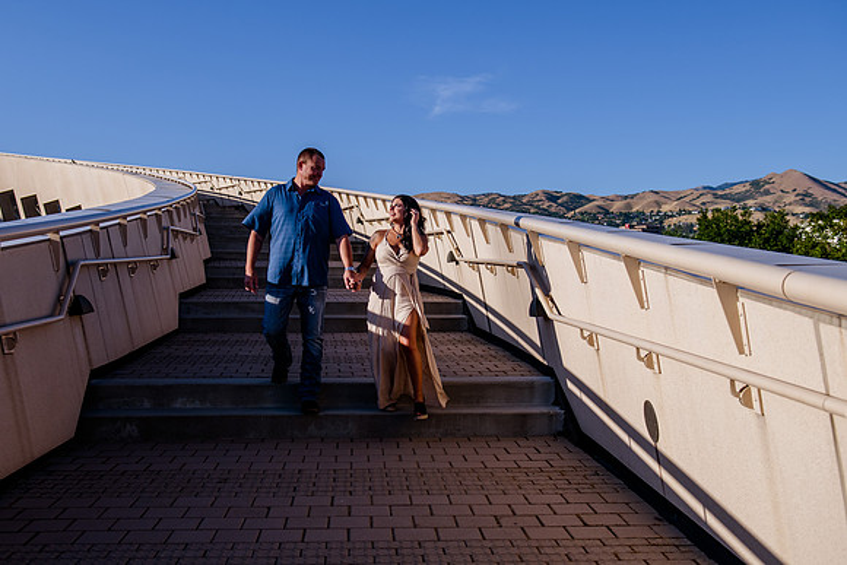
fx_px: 925
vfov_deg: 34.0
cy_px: 260
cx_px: 390
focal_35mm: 39
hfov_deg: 49.2
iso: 200
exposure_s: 1/2000
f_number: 4
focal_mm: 32
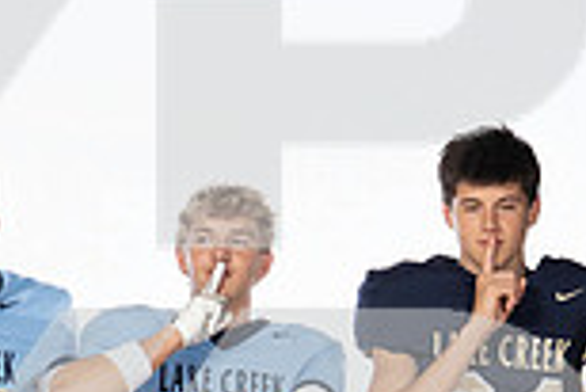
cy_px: 512
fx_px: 2998
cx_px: 95
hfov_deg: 11.1
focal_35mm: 184
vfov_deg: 7.4
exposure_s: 1/250
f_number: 7.1
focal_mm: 49
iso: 640
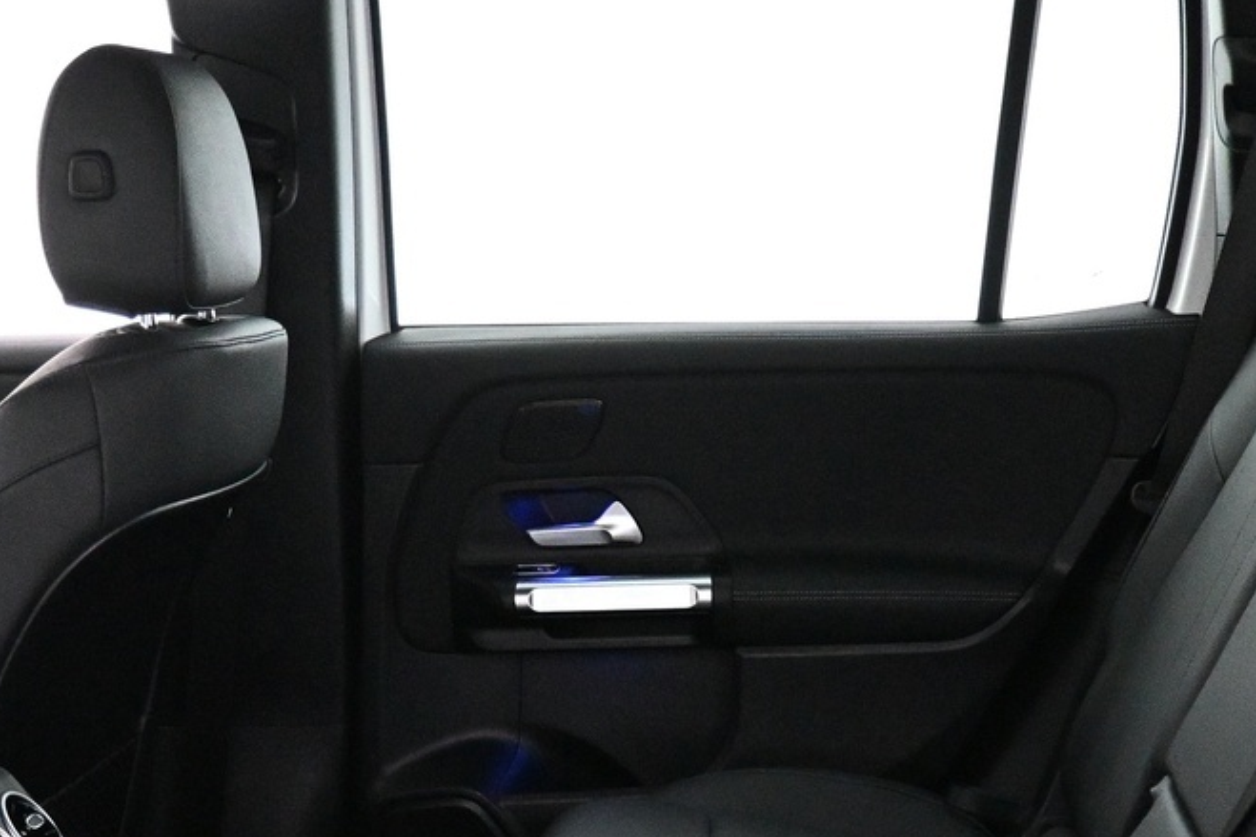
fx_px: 2058
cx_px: 650
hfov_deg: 33.9
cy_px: 812
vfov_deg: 22.2
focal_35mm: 59
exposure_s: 1/60
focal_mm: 16
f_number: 3.5
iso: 5600
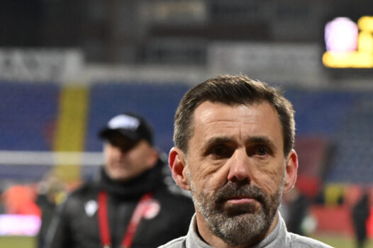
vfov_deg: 4.1
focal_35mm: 333
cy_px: 295
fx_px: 3448
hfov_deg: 6.2
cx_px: 241
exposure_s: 1/400
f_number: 5.6
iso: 6400
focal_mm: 125
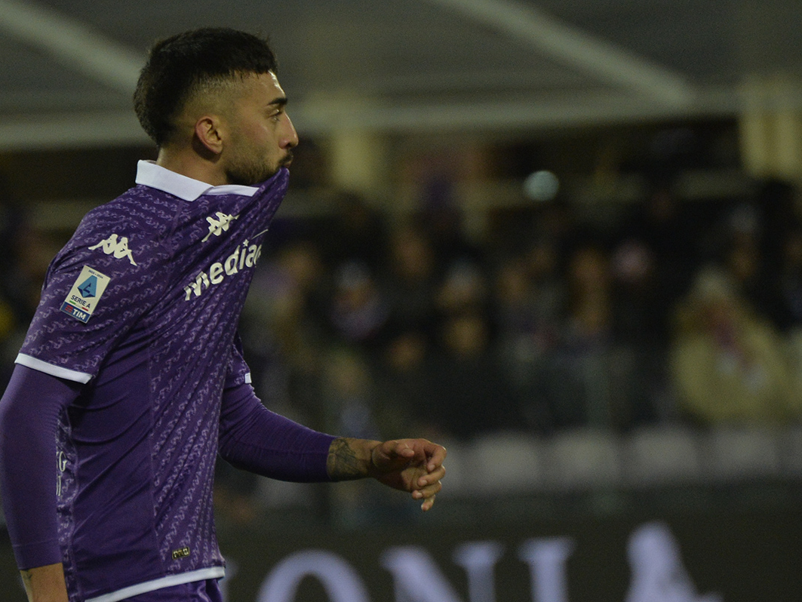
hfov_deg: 4.6
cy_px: 301
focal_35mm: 434
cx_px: 366
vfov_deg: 3.4
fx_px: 10059
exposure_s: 1/1250
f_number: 5.6
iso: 2500
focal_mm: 400
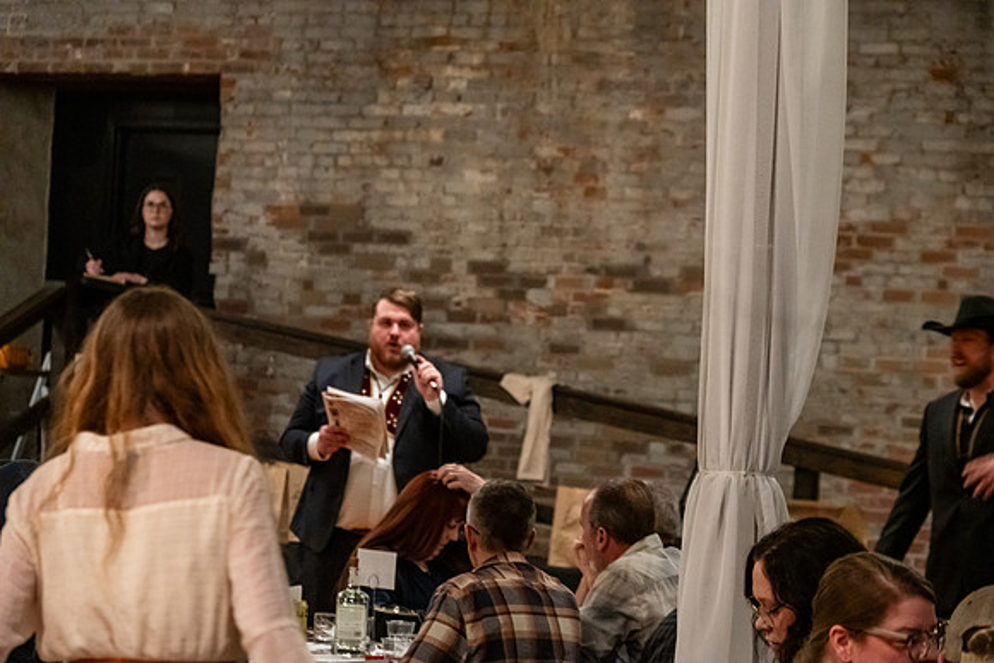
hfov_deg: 15.8
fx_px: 3590
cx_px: 497
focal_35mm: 130
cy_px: 332
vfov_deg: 10.6
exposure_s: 1/40
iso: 6400
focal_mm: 130
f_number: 6.3
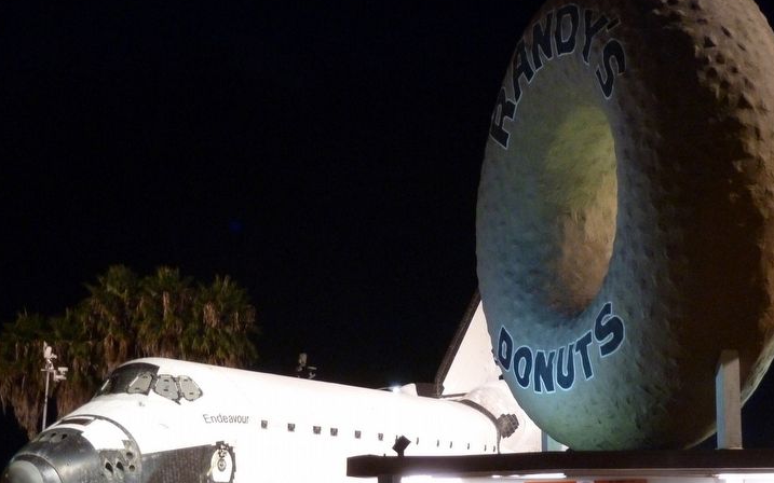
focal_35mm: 97
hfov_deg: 21.4
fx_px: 2046
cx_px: 350
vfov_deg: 13.5
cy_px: 290
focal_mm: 14.8
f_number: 4.8
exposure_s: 1/8
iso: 500
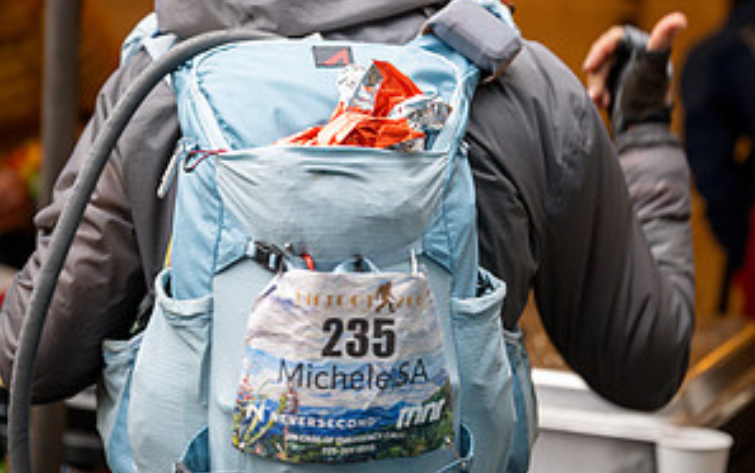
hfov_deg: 19.3
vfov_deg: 12.1
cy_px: 181
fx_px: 2223
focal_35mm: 108
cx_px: 379
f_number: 2.8
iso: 1250
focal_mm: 70
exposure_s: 1/160
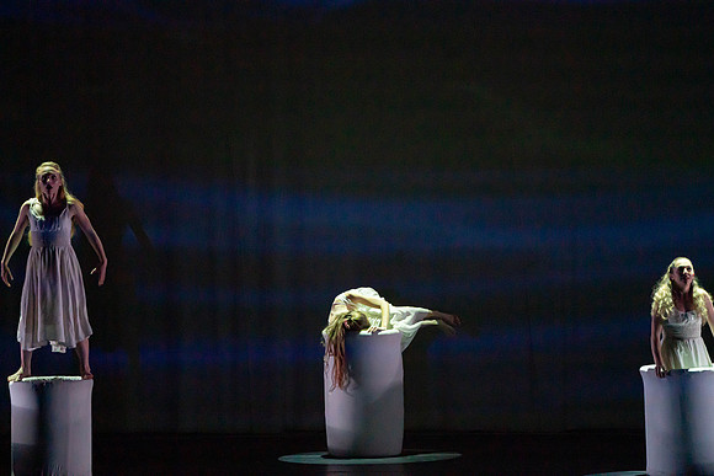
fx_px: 5376
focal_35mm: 271
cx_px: 357
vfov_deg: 5.1
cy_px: 238
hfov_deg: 7.6
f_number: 5.6
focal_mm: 271
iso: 6400
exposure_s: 1/320
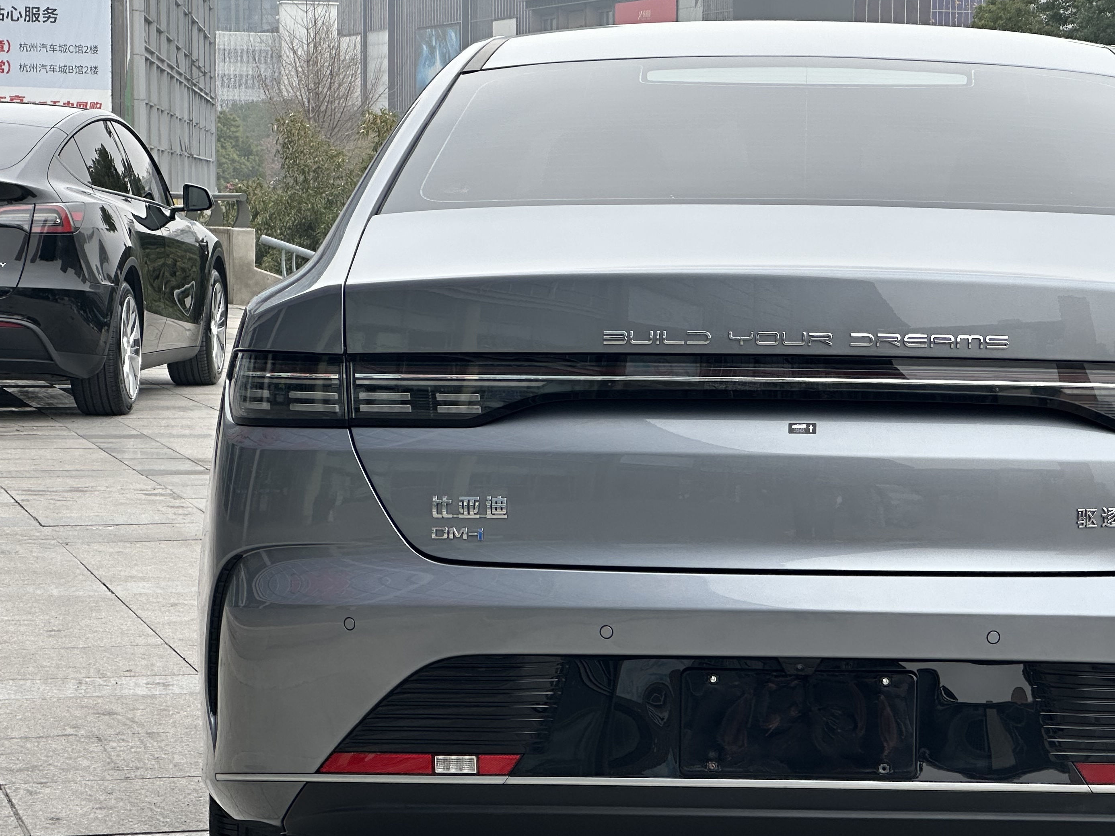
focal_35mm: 112
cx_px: 775
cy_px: 481
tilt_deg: -4.6
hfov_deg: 17.5
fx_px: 3608
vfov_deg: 13.2
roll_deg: -0.6
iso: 32
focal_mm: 9
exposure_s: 1/186
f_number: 2.8
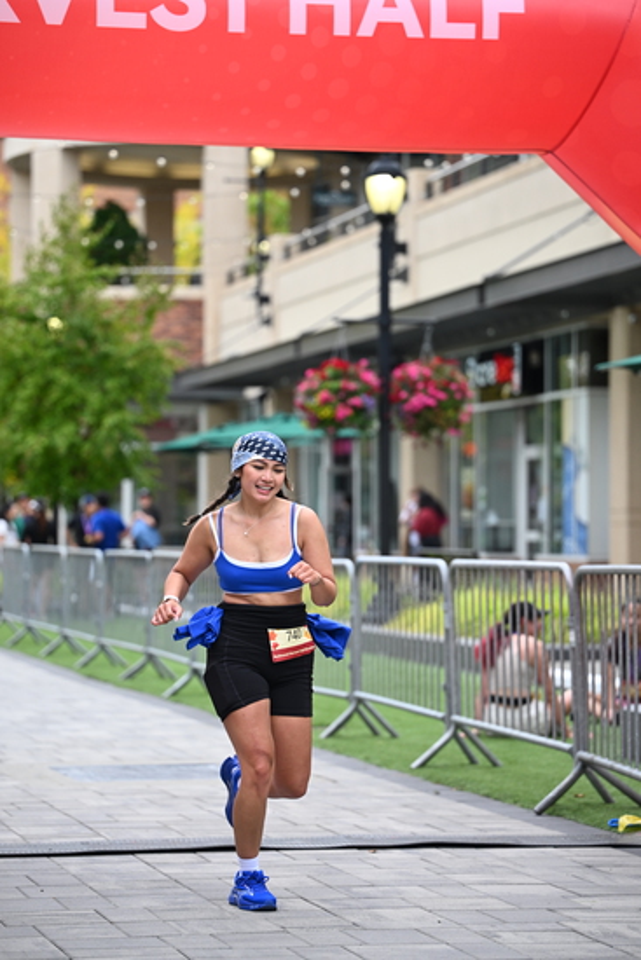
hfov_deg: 13.4
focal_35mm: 102
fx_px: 2722
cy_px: 480
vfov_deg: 20.0
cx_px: 320
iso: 640
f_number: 2.8
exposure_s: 1/2000
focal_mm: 102
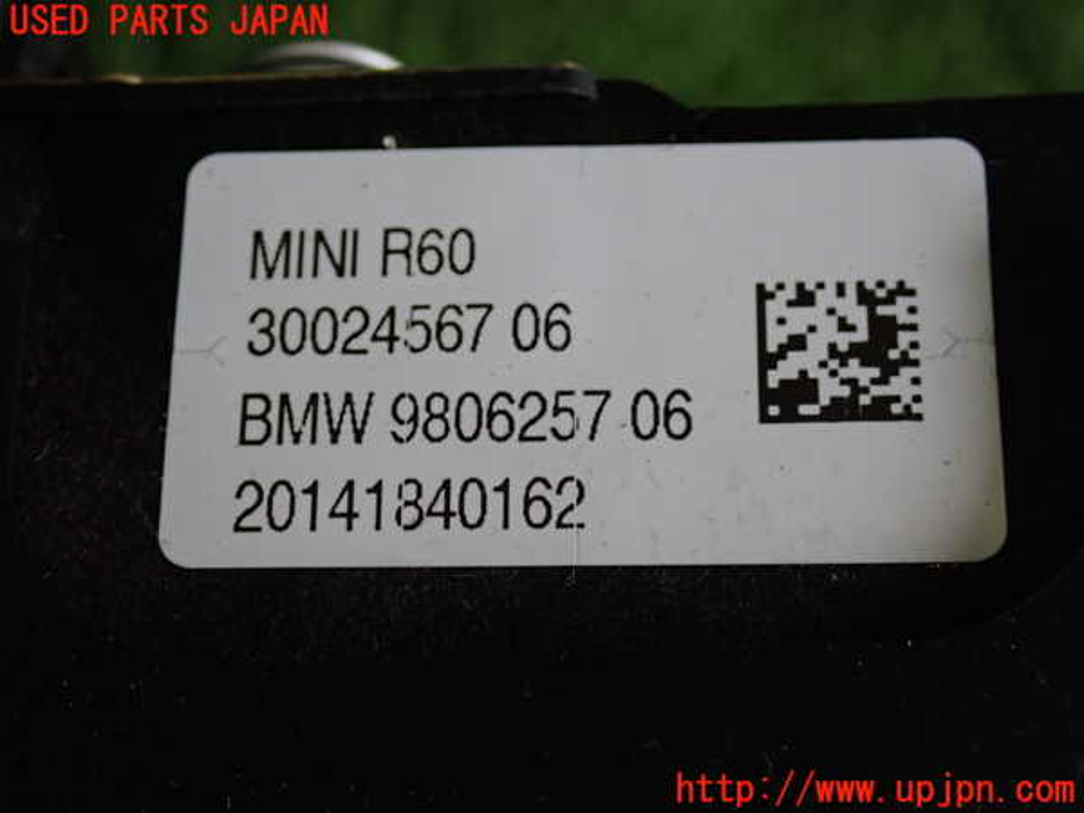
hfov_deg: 23.8
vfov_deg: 18.0
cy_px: 406
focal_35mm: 82
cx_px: 542
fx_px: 2568
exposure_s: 1/80
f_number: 4.3
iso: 500
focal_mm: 14.62
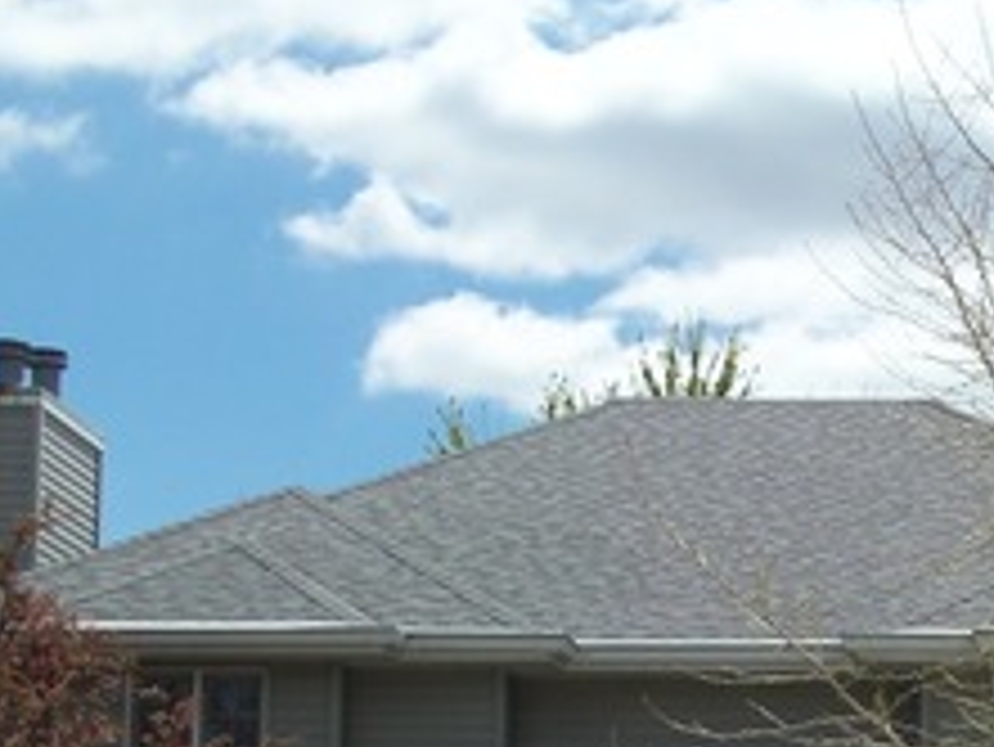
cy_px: 954
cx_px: 1313
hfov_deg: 16.8
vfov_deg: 13.0
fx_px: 3160
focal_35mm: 110
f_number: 9.2
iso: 80
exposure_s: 1/160
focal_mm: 6.7
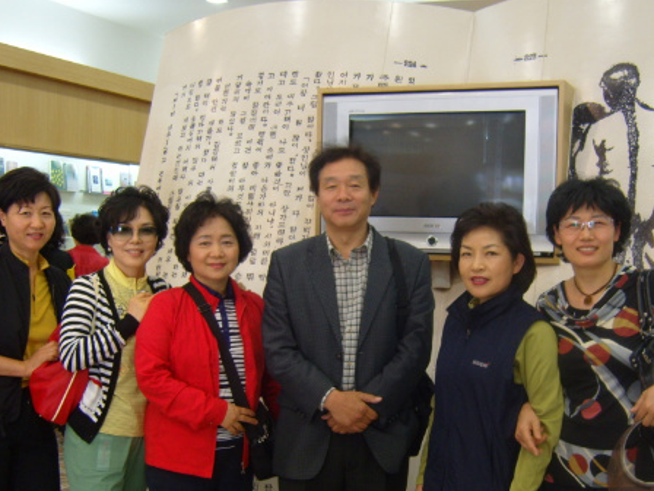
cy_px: 320
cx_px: 345
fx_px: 945
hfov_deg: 38.2
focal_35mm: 50
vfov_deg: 28.9
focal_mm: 7.4
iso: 133
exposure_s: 1/30
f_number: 2.8
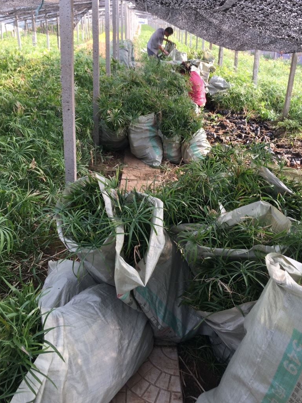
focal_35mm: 30
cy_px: 196
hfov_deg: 46.8
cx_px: 151
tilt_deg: -25.9
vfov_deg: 60.0
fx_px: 349
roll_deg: -1.7
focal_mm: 4.15
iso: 32
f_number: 2.2
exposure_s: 1/199
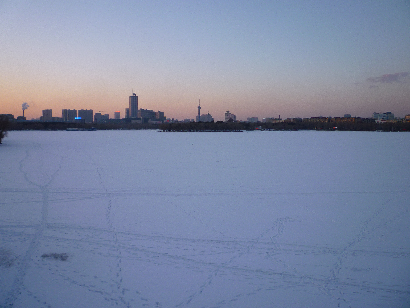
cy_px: 154
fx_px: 343
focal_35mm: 29
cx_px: 205
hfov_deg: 61.7
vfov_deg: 48.2
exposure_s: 1/60
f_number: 3.3
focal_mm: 5.2
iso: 80
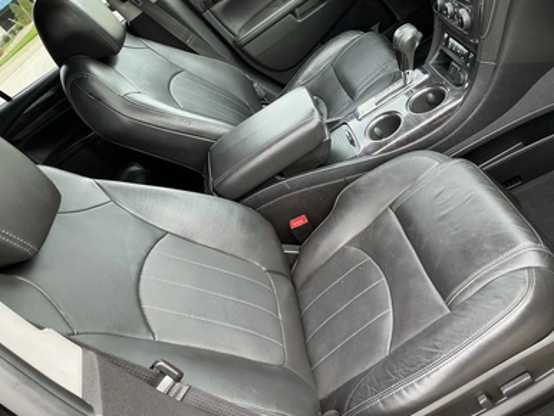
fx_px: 464
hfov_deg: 61.6
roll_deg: +44.4
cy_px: 204
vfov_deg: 48.3
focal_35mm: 29
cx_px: 278
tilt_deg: -32.1
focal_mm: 3
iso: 50
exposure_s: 1/122
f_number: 1.8
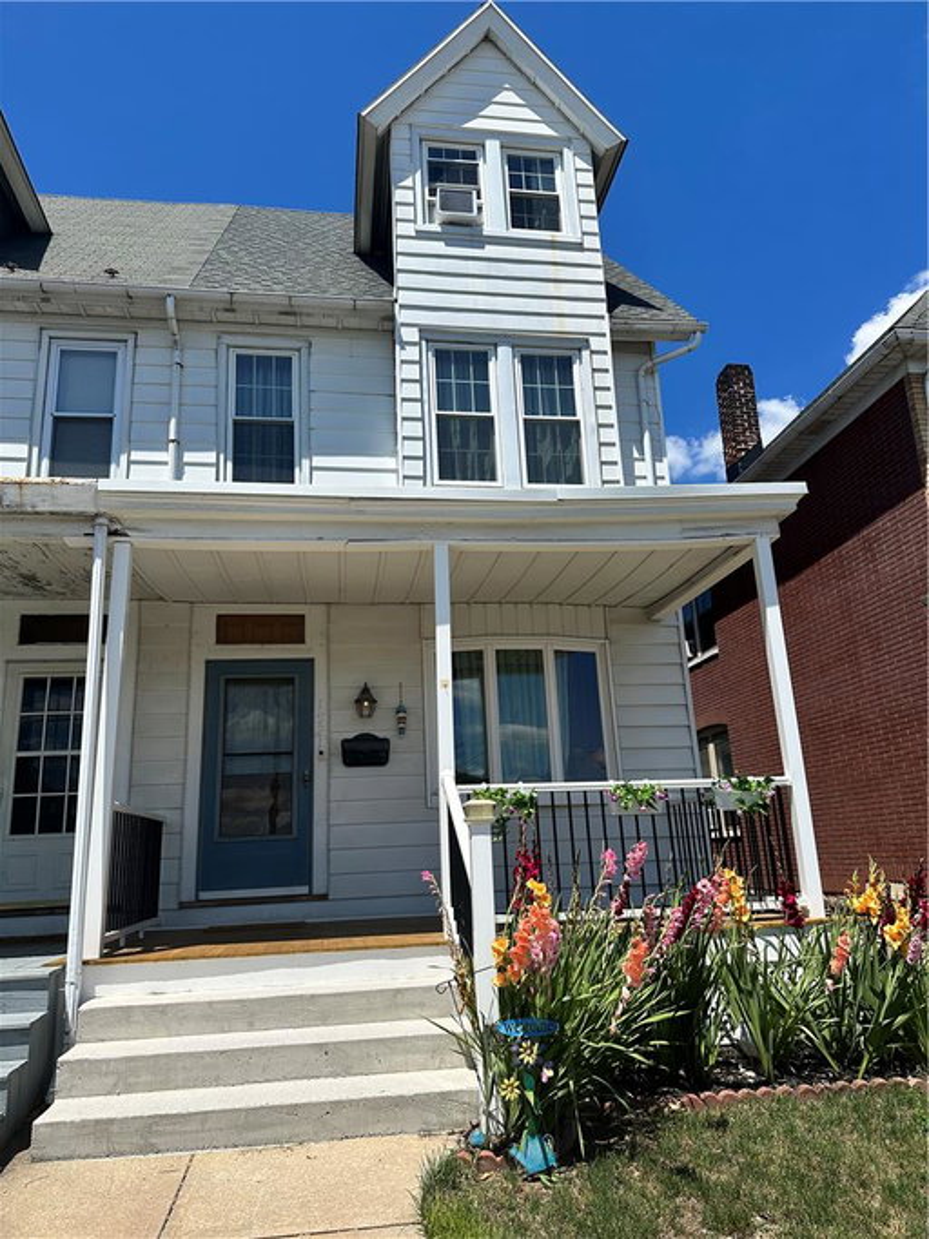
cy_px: 620
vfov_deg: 71.6
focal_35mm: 24
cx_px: 464
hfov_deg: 56.8
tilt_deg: +15.9
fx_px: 859
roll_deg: +2.2
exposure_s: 1/5848
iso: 80
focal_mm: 6.86
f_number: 1.78
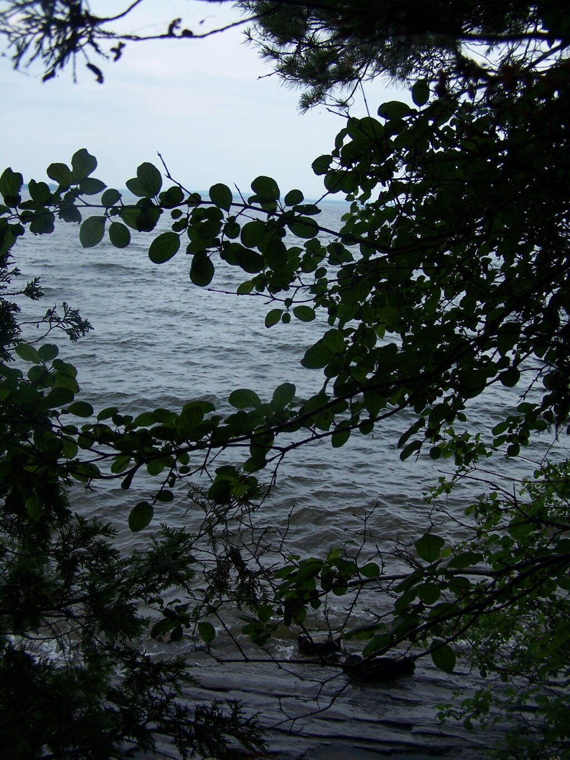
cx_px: 285
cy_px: 380
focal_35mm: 38
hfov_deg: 37.7
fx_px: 834
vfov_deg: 49.0
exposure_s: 1/1000
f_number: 2.8
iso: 80
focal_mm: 6.3
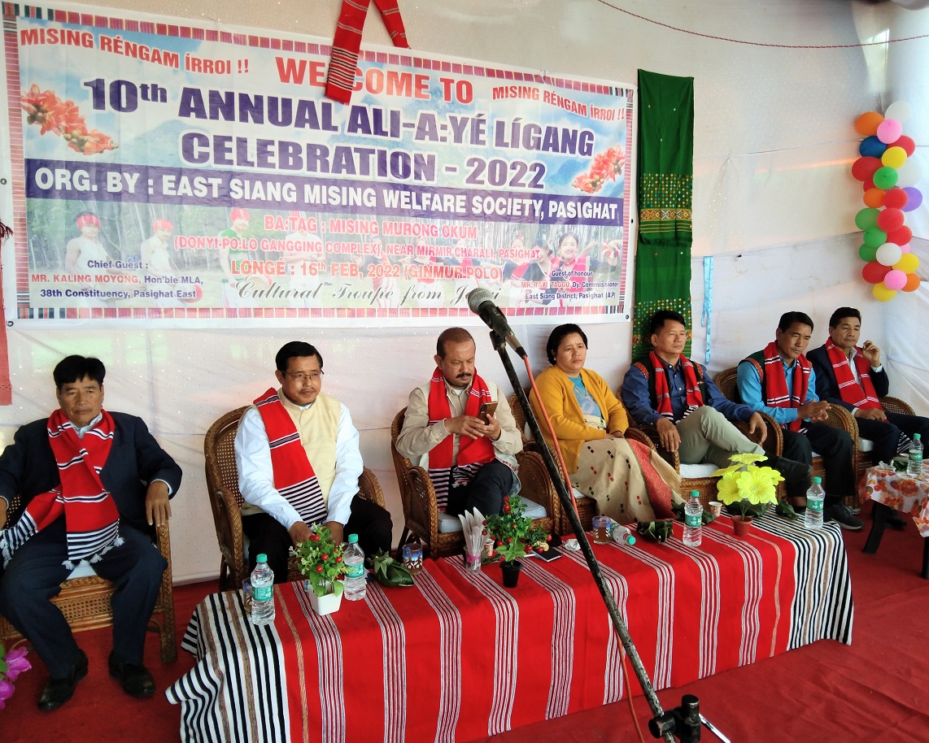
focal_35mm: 32
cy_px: 369
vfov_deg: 45.8
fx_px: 880
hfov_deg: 55.7
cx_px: 472
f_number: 2.2
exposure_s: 1/100
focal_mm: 3.65
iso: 118
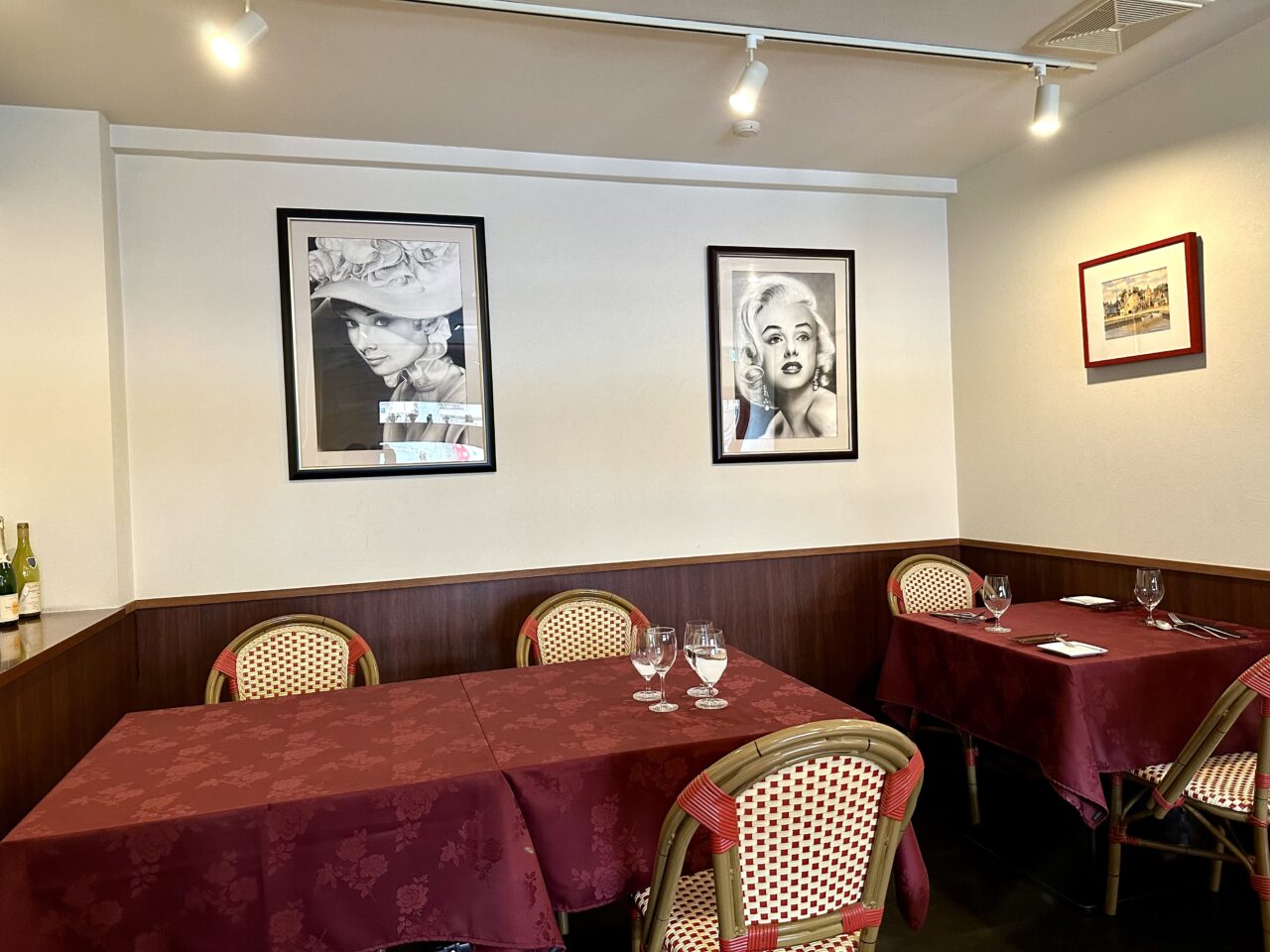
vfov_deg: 56.8
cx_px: 635
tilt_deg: -0.2
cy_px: 476
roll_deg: +3.1
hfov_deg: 71.6
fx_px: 881
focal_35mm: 24
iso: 320
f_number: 1.78
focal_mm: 6.86
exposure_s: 1/60
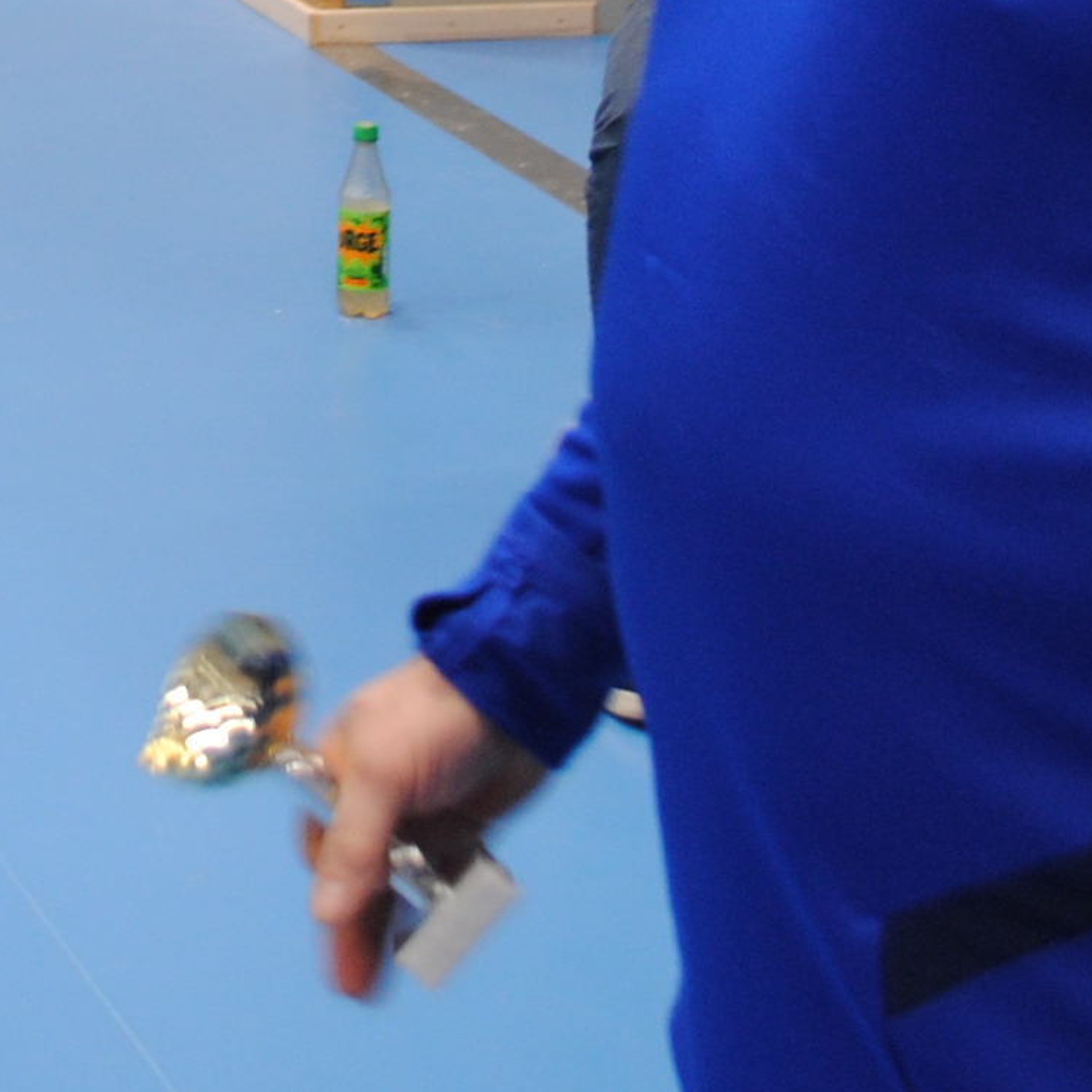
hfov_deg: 12.9
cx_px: -144
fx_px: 4747
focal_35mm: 133
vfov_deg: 12.3
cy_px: -678
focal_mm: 20
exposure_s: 1/30
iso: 280
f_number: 3.8
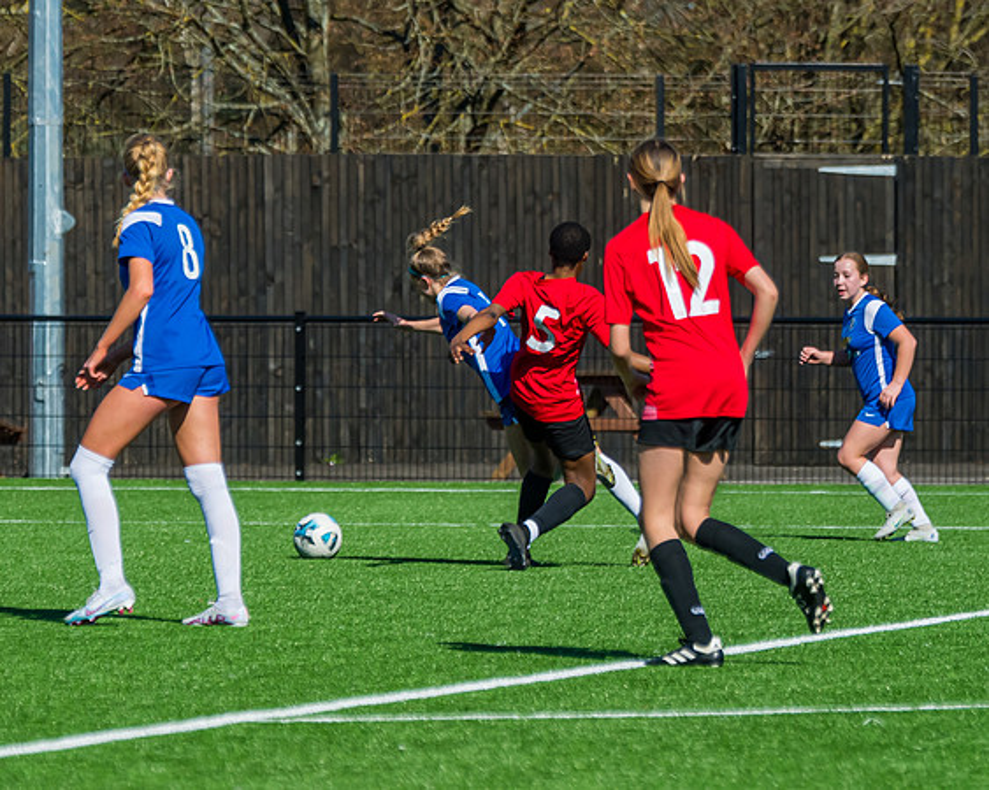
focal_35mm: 351
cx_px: 415
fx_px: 10278
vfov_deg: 4.4
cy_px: 394
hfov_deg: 5.5
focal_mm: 175
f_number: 4
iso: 400
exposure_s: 1/5000
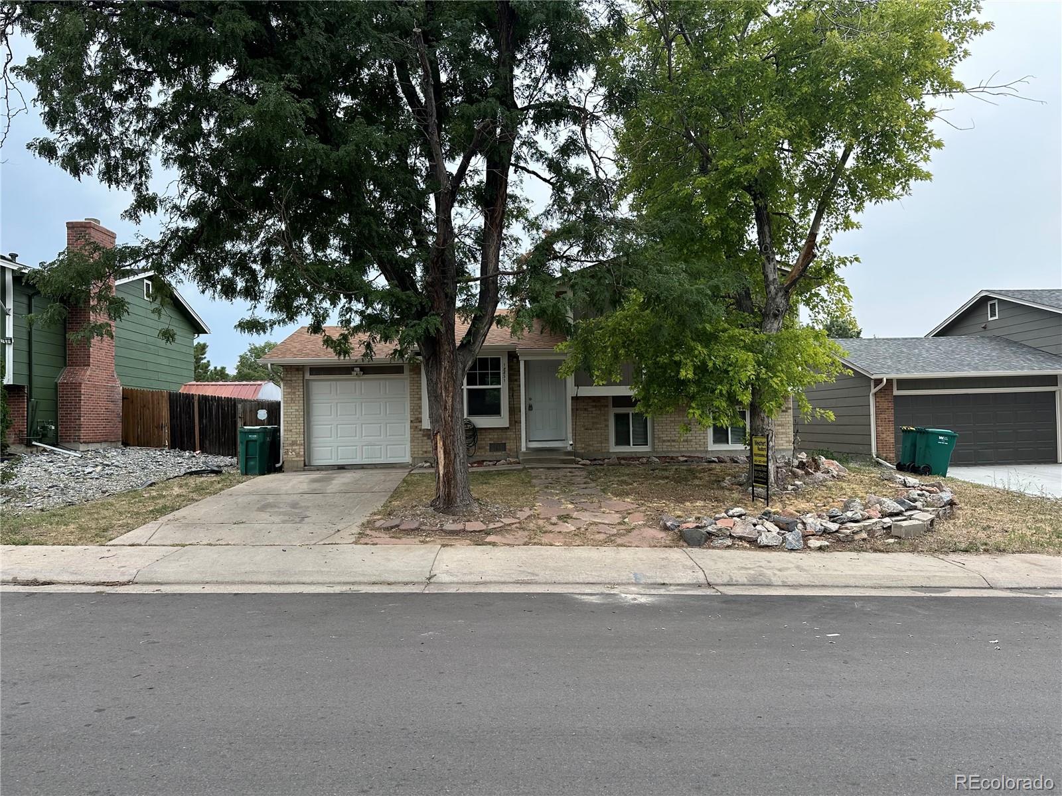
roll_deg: +0.6
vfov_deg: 56.8
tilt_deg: +2.0
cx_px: 531
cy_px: 398
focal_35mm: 24
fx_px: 736
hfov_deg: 71.6
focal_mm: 6.86
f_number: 1.78
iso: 80
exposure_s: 1/1083
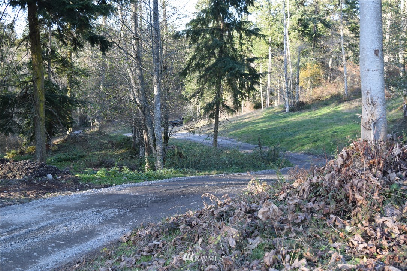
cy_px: 136
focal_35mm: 45
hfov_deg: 43.6
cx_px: 204
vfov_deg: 29.9
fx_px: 509
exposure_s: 1/160
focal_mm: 30
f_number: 6.3
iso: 400
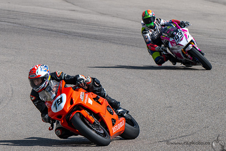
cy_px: 89
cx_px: 39
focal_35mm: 579
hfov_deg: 3.6
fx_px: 3637
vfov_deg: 2.4
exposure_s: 1/1250
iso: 220
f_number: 9
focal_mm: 290
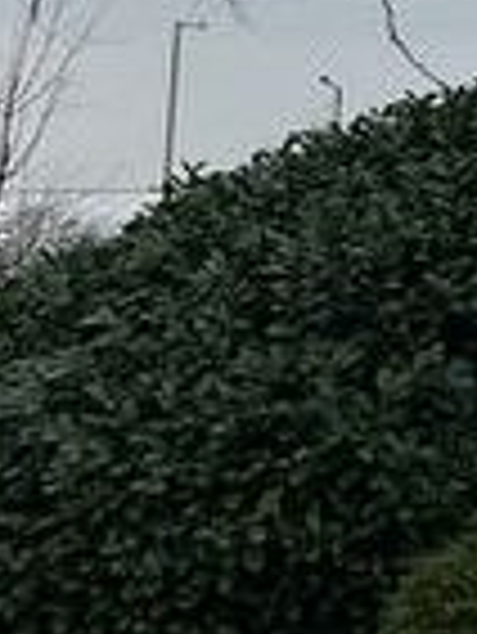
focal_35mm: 147
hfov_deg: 9.2
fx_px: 2697
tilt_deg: +19.9
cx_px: 1080
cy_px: -578
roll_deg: +0.6
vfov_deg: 12.1
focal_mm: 5.1
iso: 50
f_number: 1.6
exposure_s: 1/1748
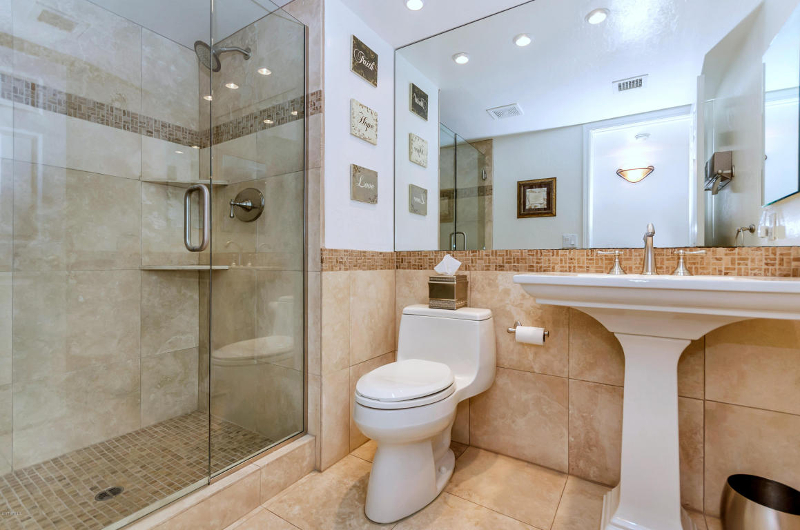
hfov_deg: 100.5
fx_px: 333
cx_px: 400
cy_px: 265
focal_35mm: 15
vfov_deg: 77.1
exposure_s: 1/60
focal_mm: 10
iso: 500
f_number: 6.3
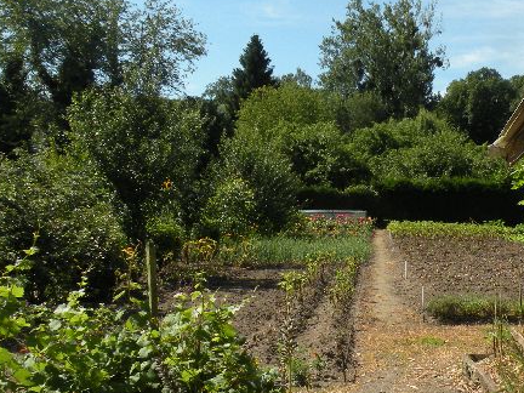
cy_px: 251
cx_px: 452
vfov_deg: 29.0
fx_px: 757
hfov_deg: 36.3
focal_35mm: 50
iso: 100
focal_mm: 4.7
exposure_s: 1/500
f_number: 5
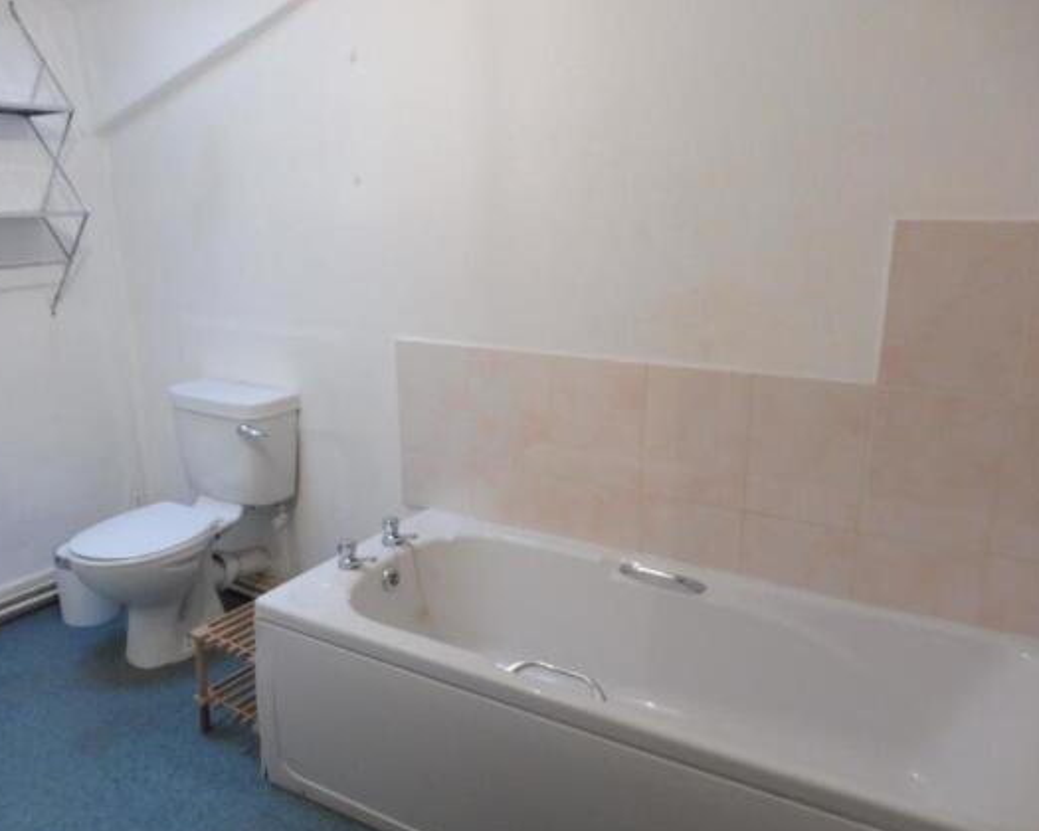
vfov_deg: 54.9
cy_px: 430
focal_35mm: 26
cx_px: 484
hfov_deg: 66.0
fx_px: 800
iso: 400
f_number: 3.3
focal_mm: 4.3
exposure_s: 1/25
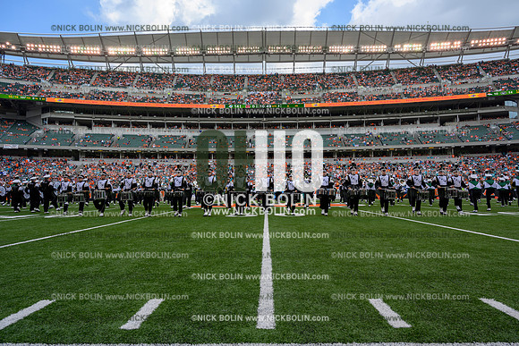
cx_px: 260
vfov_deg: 53.2
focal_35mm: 24
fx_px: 346
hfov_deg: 73.7
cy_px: 173
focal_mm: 24
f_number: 7.1
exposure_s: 1/125
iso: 80
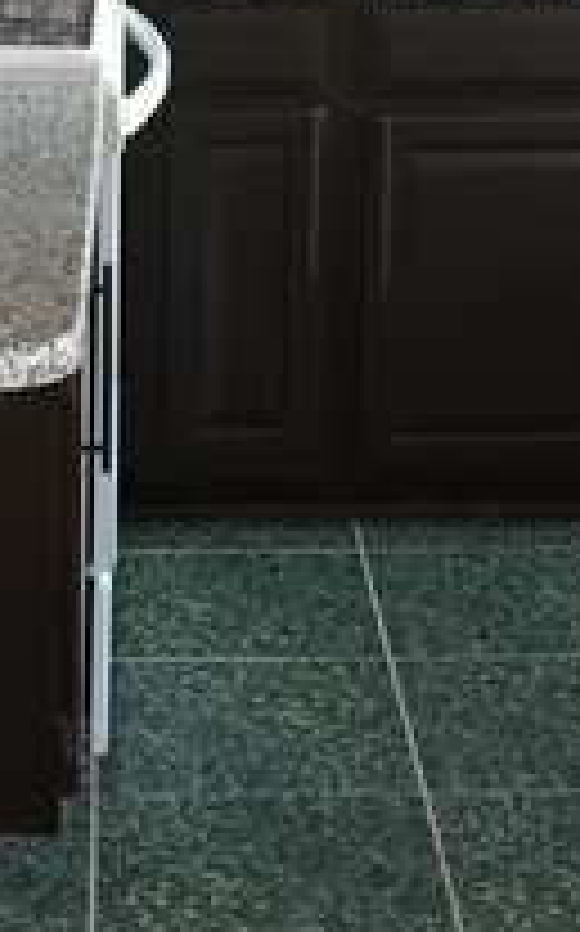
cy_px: 146
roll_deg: -1.0
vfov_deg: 20.7
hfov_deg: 13.2
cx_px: 184
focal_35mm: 99
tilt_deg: -11.0
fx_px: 2509
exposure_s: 1/30
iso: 125
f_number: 2.2
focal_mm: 4.15
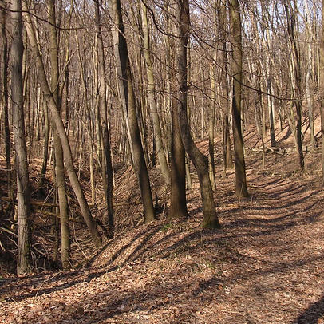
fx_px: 561
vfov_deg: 32.2
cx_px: 160
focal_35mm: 53
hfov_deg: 32.2
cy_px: 164
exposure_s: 1/350
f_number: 2.8
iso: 100
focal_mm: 5.8
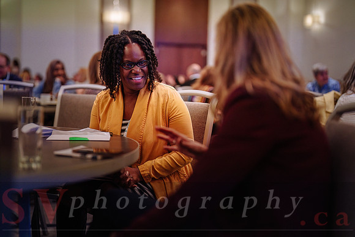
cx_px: 178
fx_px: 493
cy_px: 118
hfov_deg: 39.6
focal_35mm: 50
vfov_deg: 27.0
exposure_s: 1/500
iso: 2500
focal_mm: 50
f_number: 1.4
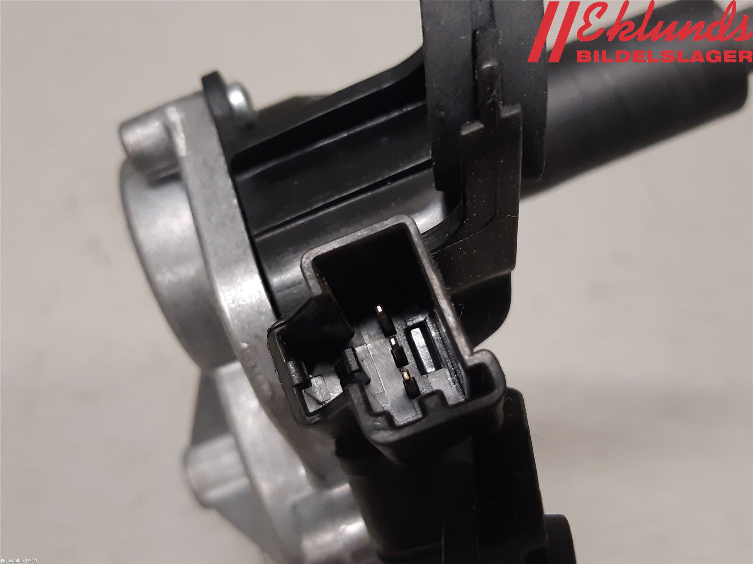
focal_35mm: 26
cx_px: 376
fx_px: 566
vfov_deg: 53.1
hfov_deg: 67.3
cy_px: 282
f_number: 1.7
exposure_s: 1/50
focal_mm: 3.93
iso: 160
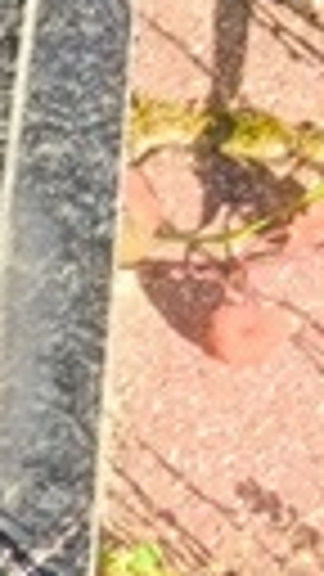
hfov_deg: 3.4
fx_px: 5178
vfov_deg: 6.2
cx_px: -1006
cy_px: -662
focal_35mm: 339
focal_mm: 4.71
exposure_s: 1/349
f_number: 1.7
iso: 50
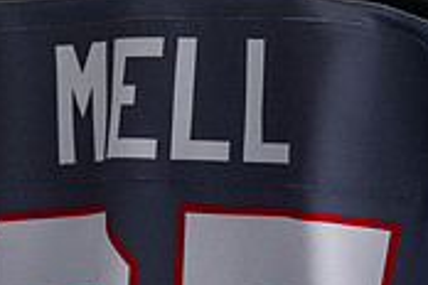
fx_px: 4149
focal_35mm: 349
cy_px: -92
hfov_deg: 5.9
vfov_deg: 3.9
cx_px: 268
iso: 2000
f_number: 3.5
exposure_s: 1/800
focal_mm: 70
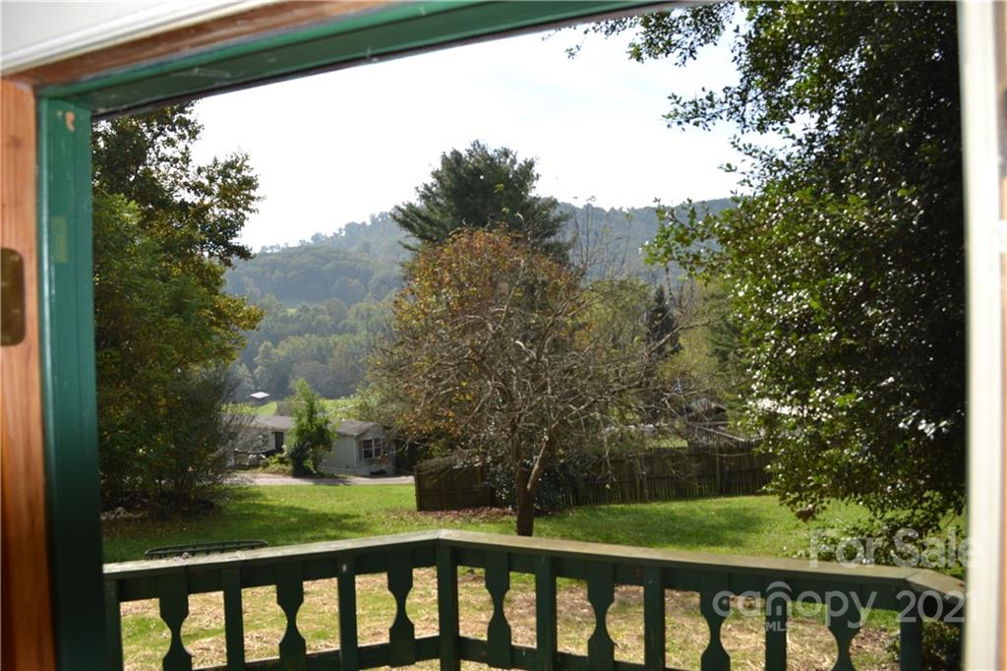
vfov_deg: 47.9
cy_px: 336
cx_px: 504
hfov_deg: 67.4
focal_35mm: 27
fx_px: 755
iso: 100
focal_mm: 18
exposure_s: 1/200
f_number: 7.1
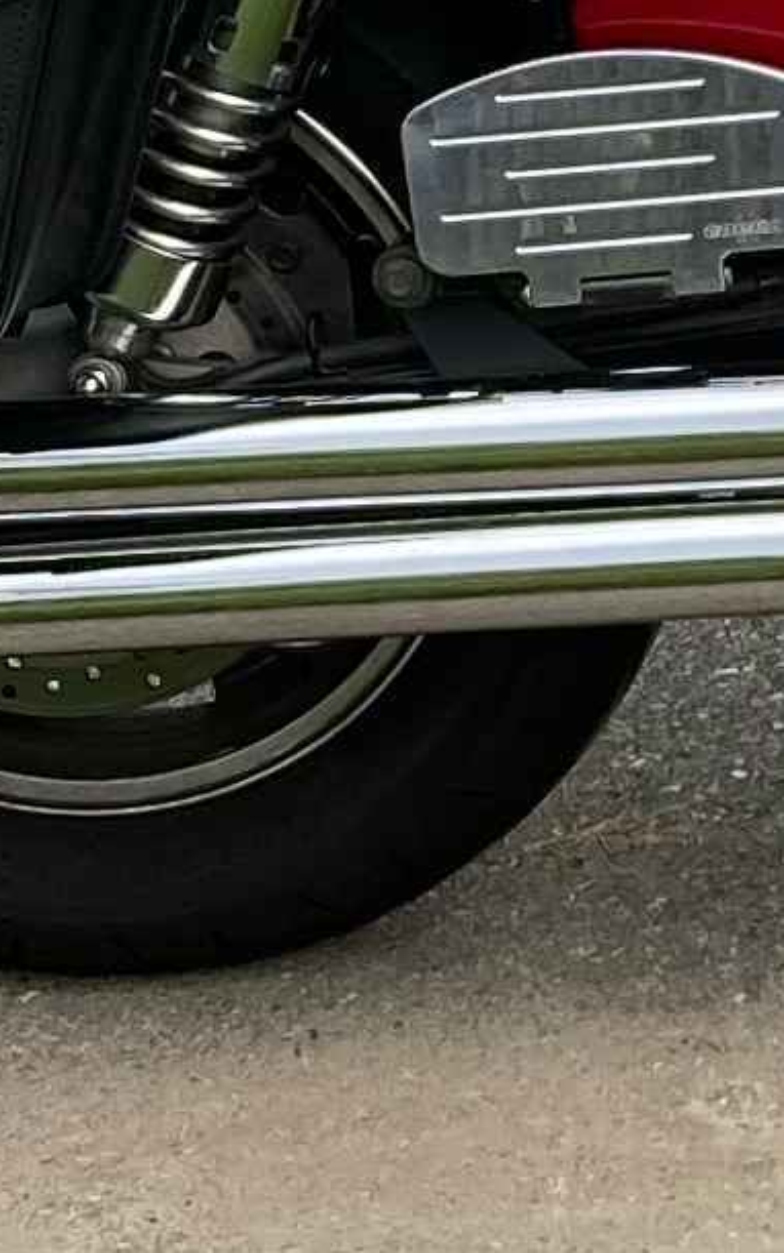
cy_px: 455
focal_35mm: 196
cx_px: 1874
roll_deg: +2.1
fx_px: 6699
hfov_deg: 6.4
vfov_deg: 10.7
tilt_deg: -21.0
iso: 20
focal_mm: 4
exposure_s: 1/378
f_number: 1.8
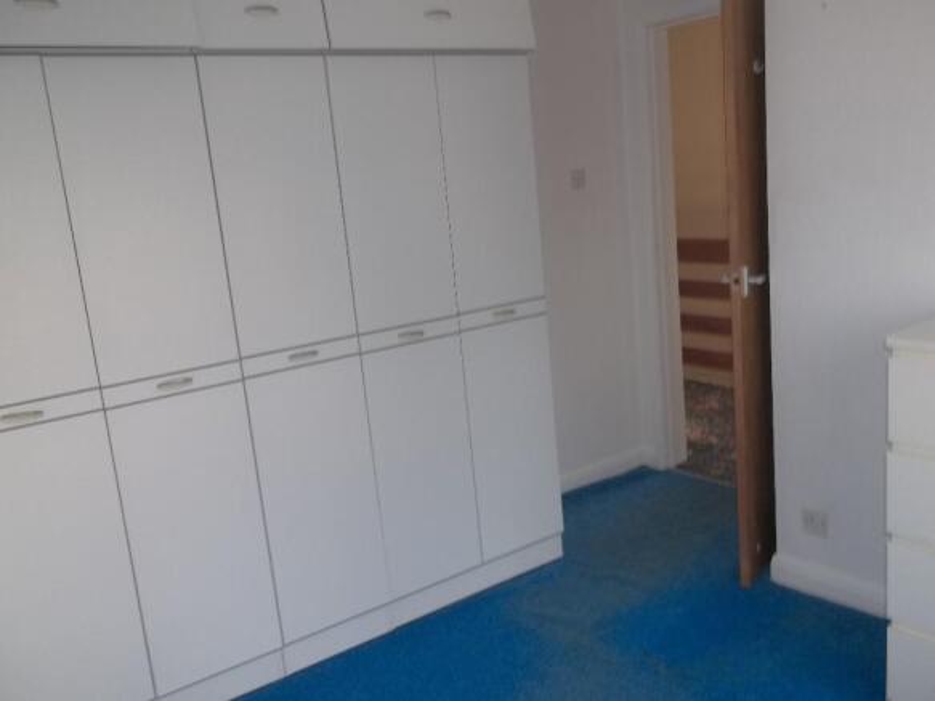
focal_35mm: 33
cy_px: 350
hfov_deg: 55.4
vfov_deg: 42.9
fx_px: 891
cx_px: 468
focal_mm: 5.9
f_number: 3.3
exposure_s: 1/30
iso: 80
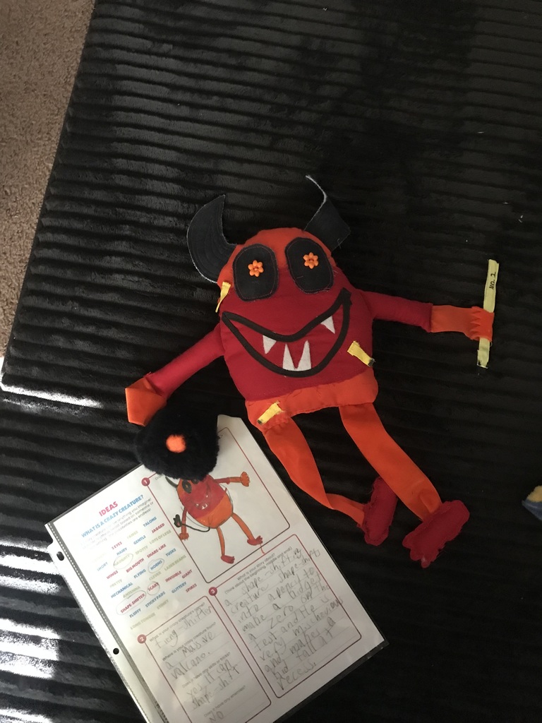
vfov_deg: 63.4
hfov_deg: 49.7
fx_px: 585
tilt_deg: -80.4
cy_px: 362
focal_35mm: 28
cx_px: 271
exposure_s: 1/5
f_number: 1.8
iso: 100
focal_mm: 3.99
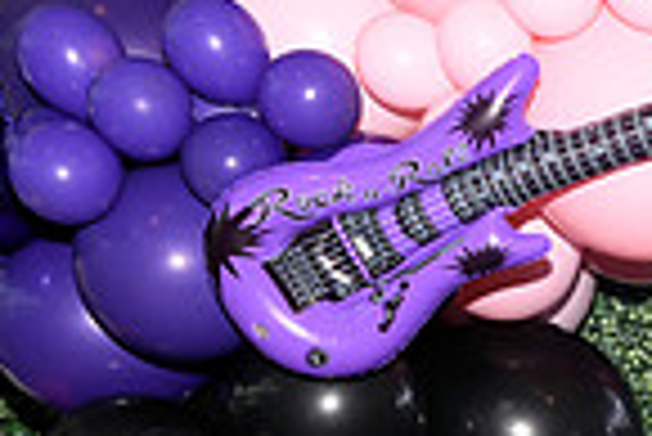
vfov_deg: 10.8
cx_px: 1232
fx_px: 2103
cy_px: 865
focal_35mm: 116
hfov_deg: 14.9
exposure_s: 1/60
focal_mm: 29
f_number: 6.3
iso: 500
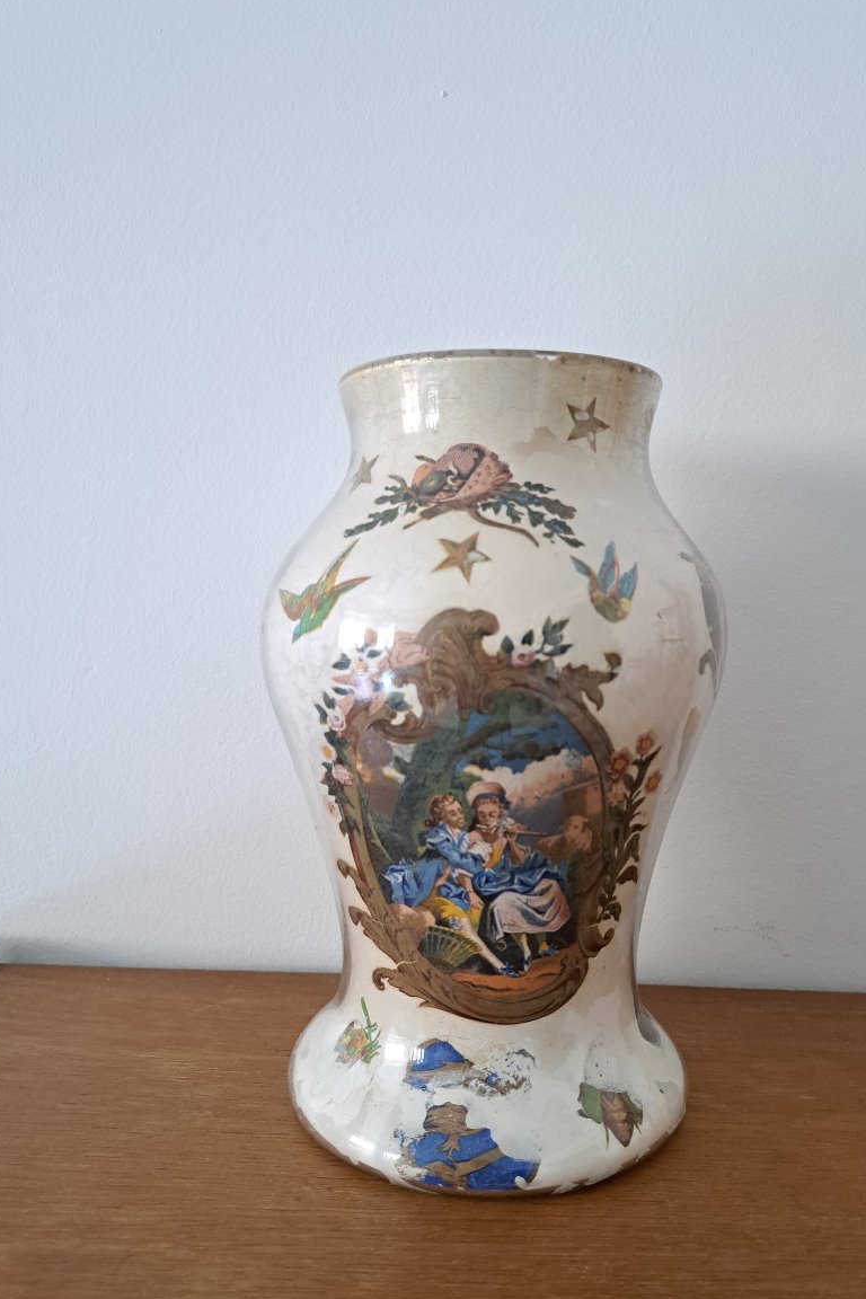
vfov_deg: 69.4
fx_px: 938
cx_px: 472
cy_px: 652
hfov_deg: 49.5
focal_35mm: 26
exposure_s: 1/50
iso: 400
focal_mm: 5.23
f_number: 1.8
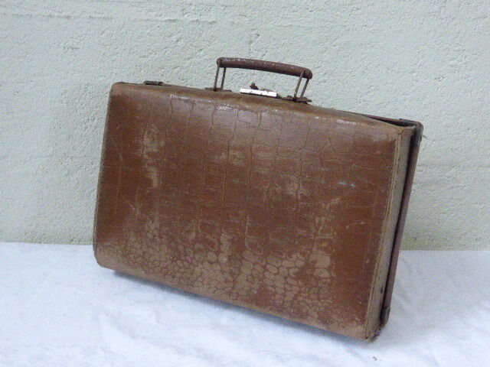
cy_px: 184
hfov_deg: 38.9
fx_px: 694
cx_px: 245
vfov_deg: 29.7
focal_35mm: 49
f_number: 4.2
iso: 1600
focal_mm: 8.5
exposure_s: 1/160
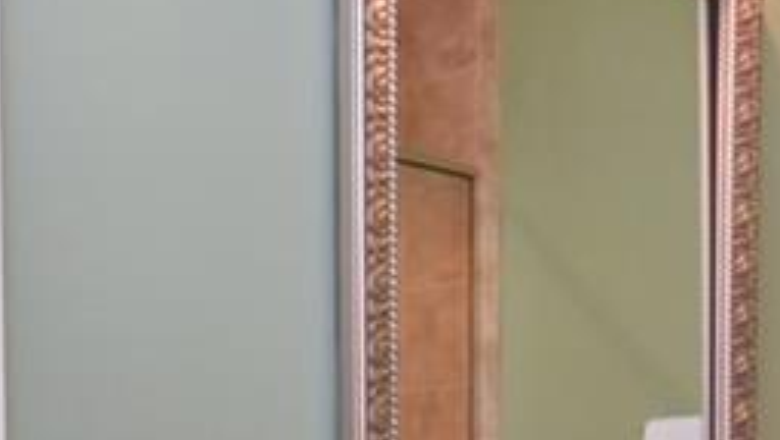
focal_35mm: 63
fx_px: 1304
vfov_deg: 18.2
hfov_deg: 33.2
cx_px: 327
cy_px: 535
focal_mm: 10
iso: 800
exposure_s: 1/80
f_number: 4.5
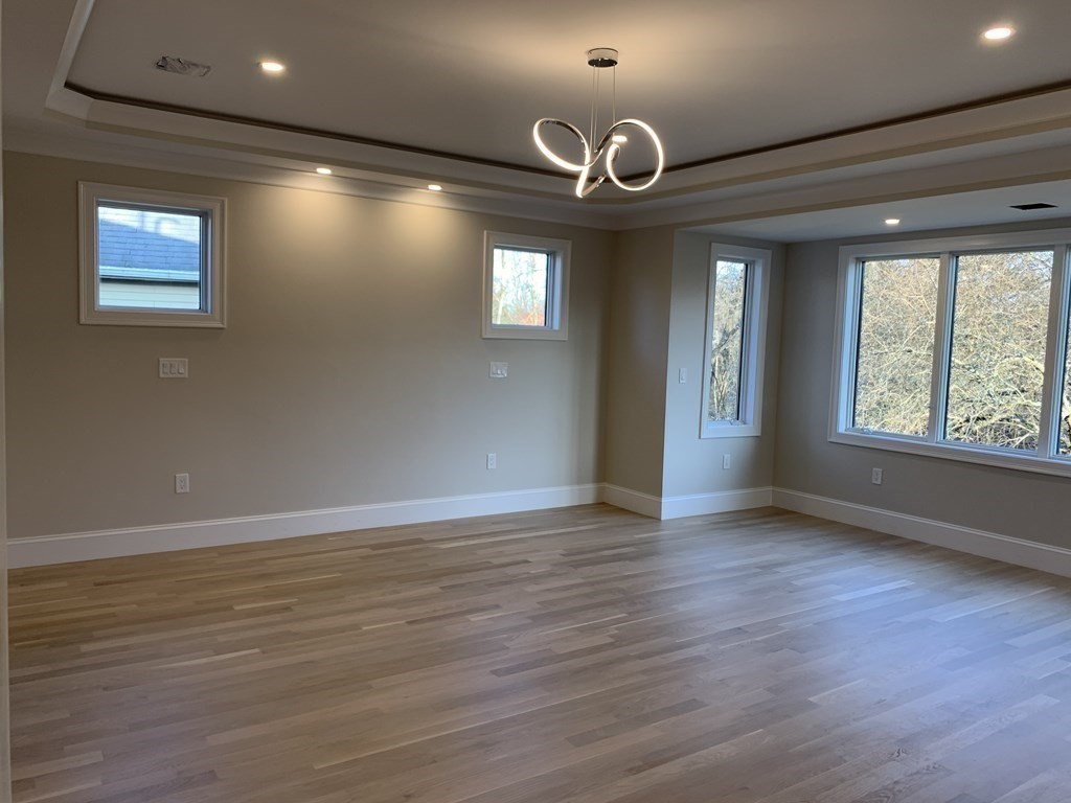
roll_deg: -2.3
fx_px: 804
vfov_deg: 53.1
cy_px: 402
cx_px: 536
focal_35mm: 26
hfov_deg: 67.3
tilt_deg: -4.8
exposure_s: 1/120
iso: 50
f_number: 1.8
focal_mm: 4.25
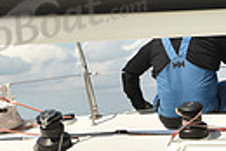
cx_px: -186
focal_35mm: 445
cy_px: 145
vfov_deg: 3.1
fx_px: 2797
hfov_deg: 4.6
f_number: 9
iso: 250
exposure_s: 1/800
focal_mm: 100
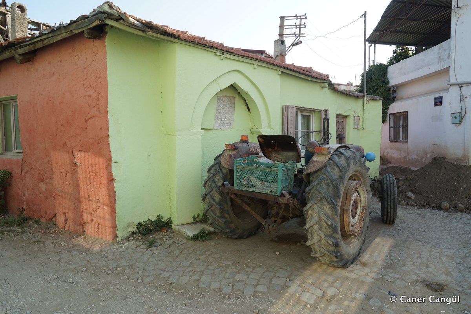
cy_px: 157
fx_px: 314
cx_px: 236
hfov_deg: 73.7
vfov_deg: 53.1
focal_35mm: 24
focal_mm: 24
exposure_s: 1/125
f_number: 7.1
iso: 100
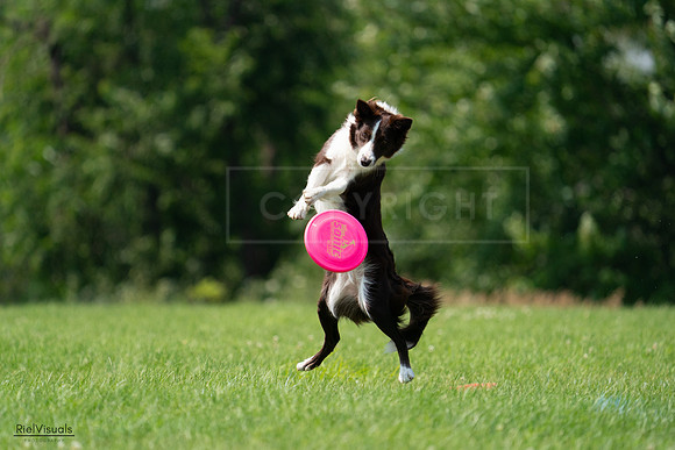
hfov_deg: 4.8
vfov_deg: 3.2
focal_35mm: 433
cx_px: 338
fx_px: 8120
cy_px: 225
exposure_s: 1/4000
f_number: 6.3
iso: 1250
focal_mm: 433
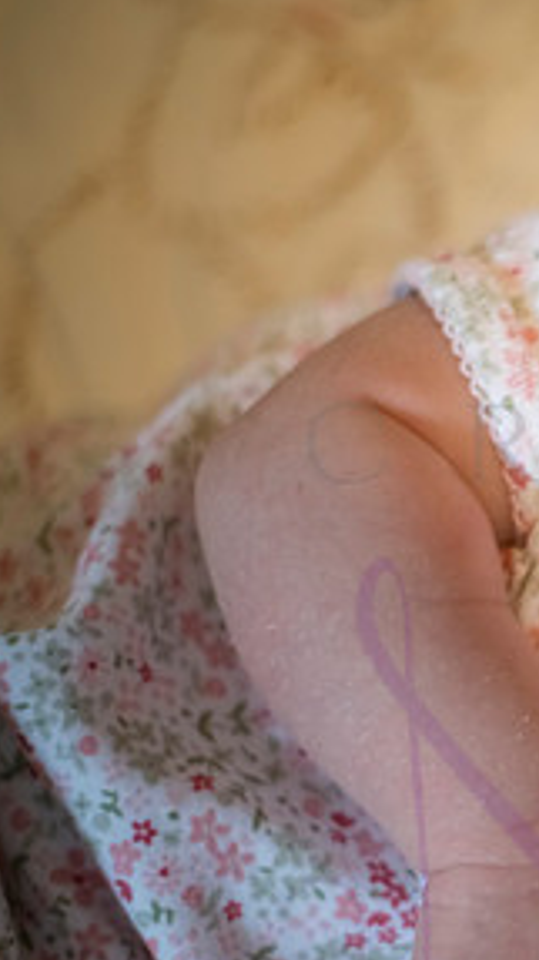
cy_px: 607
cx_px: 921
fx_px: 2699
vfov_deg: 20.1
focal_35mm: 106
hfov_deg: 10.8
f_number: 2
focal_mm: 50
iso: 800
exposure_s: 1/100
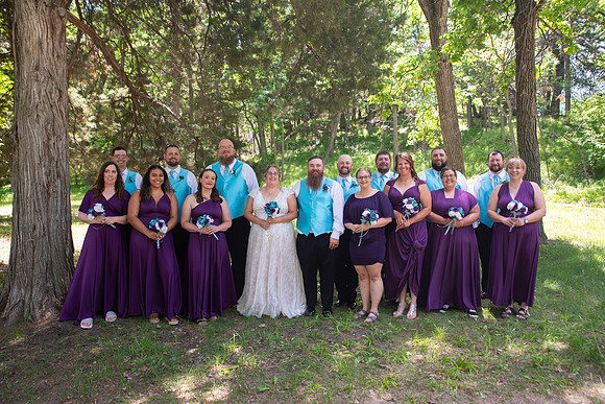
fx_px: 403
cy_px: 202
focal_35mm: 24
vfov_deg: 53.2
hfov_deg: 73.7
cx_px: 302
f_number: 5
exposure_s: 1/125
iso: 250
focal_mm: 24
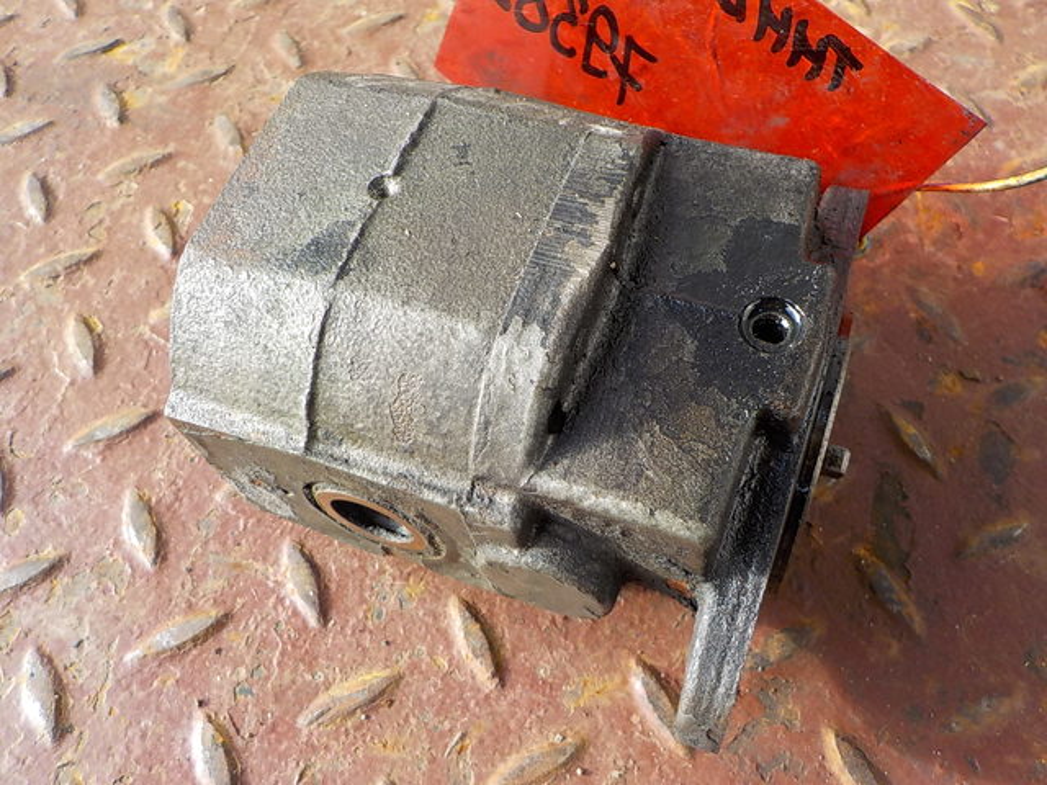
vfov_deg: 46.8
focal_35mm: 30
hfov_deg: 60.0
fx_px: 907
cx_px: 524
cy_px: 392
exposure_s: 1/125
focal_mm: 4.1
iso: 125
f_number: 3.3
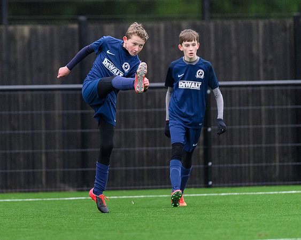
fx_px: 5368
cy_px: 137
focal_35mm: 603
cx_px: 90
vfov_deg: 2.6
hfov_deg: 3.2
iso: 5600
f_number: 2.8
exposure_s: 1/2000
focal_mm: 400
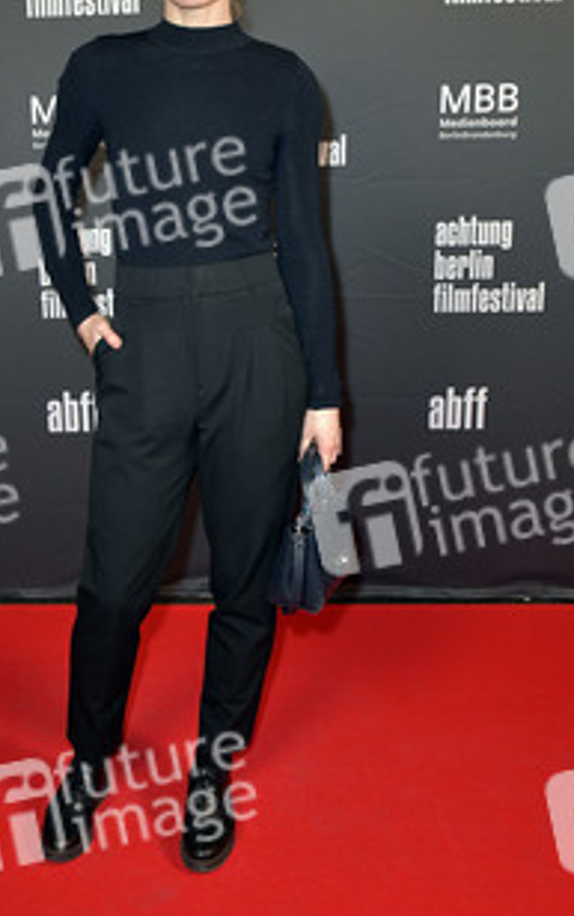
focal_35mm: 37
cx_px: 190
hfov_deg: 34.2
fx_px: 924
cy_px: 357
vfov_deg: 52.3
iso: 2000
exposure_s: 1/250
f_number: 5
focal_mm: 28
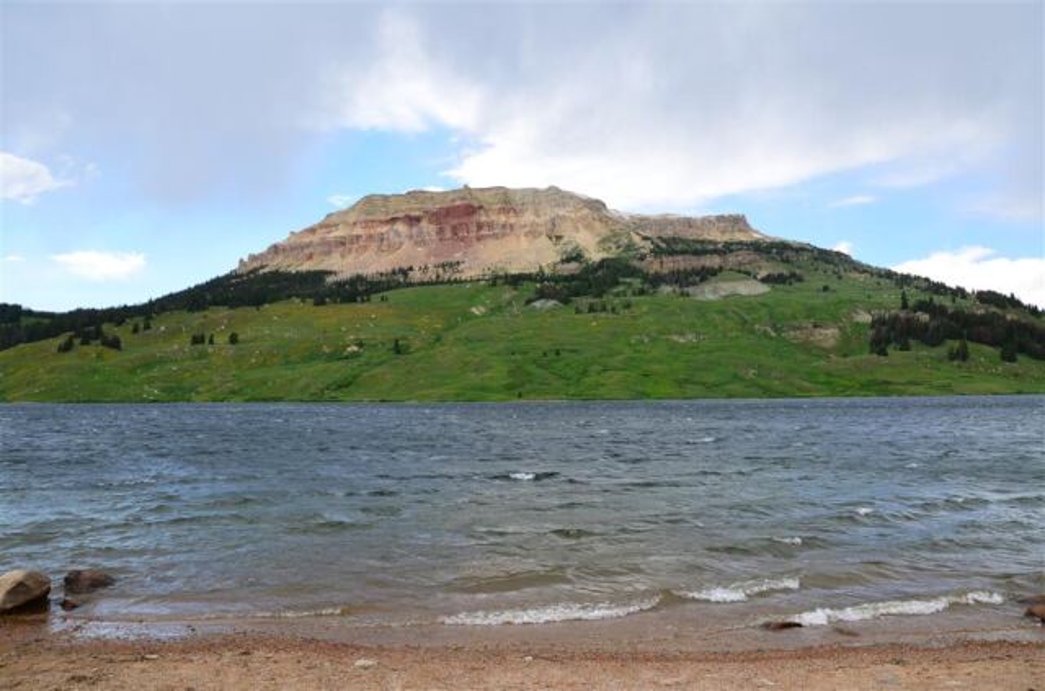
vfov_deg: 47.7
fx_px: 782
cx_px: 522
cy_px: 346
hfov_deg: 67.5
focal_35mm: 27
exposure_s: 1/320
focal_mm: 18
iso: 200
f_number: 9
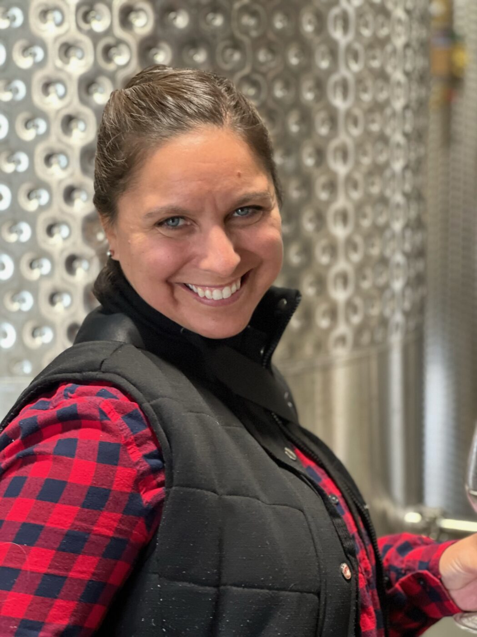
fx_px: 1416
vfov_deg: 25.3
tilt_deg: -6.7
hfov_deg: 19.1
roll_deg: -0.9
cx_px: 238
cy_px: 318
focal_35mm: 77
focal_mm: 9
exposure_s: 1/40
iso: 320
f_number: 2.8
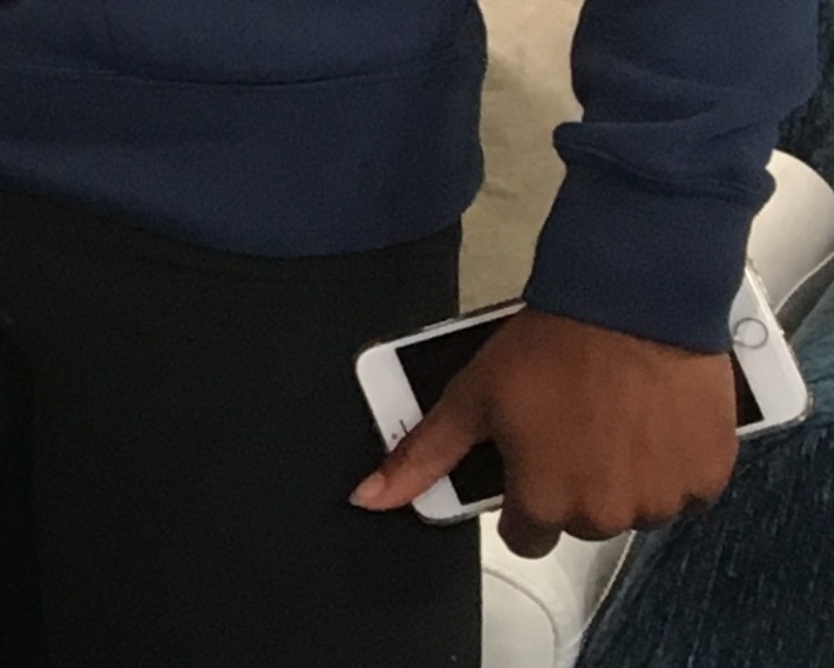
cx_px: -1823
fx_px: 4642
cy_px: -422
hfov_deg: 8.3
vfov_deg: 8.0
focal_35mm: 188
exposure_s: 1/30
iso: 100
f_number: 2.2
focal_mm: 4.15
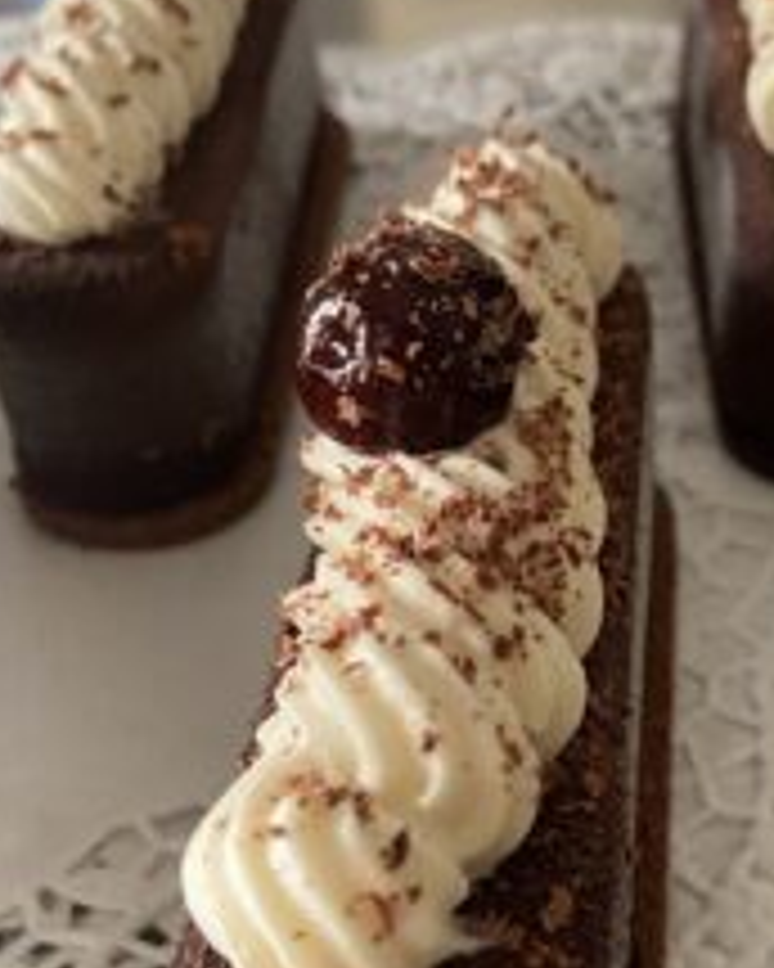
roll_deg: -0.1
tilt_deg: -37.5
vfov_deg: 31.8
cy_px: 626
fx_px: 1689
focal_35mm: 59
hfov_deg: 25.4
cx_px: 601
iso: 250
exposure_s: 1/60
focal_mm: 4.25
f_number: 1.8
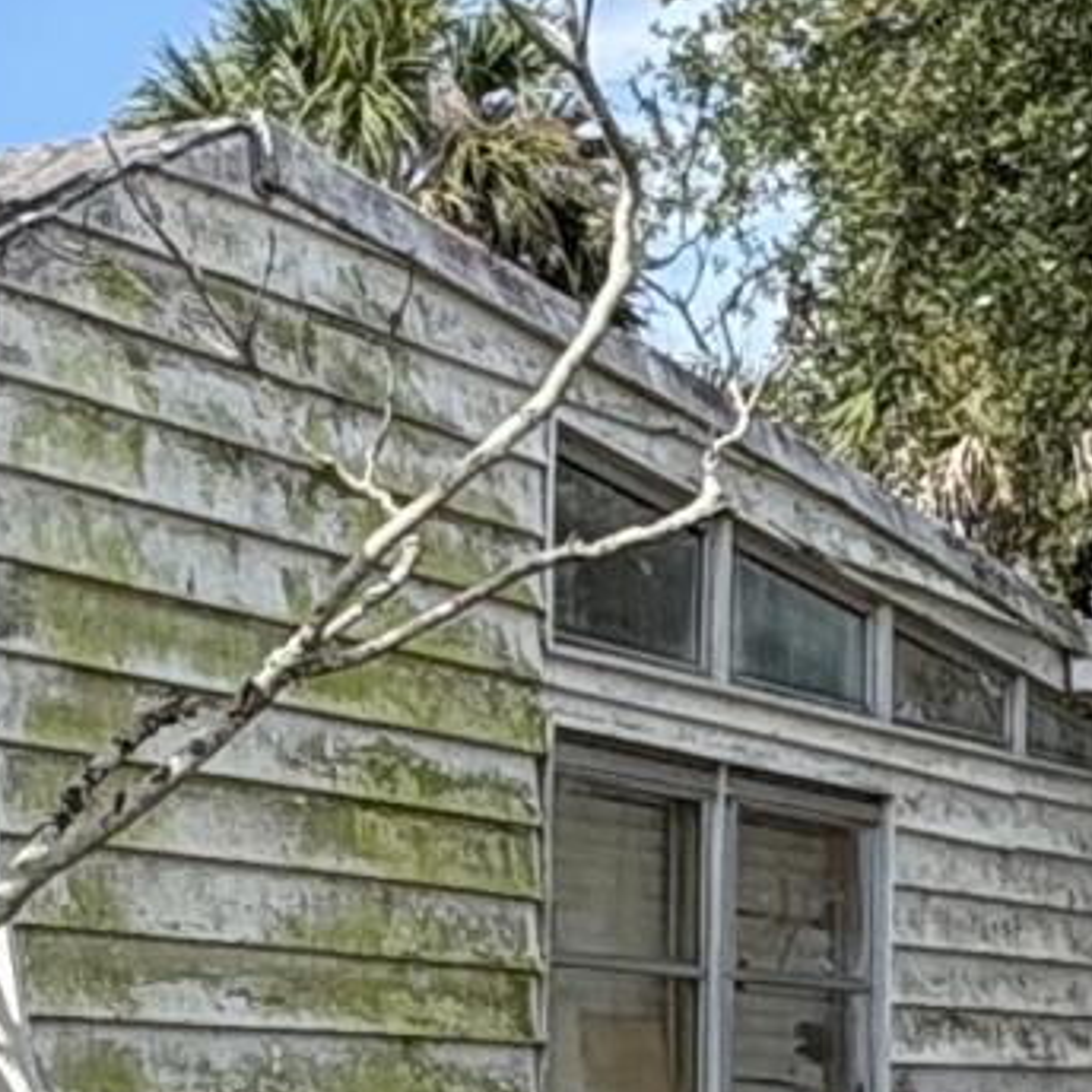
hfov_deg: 16.0
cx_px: 197
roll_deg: +0.1
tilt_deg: -1.8
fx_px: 3855
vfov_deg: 15.7
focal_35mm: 108
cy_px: 1200
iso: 50
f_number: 2.2
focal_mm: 2.22
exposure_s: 1/1063
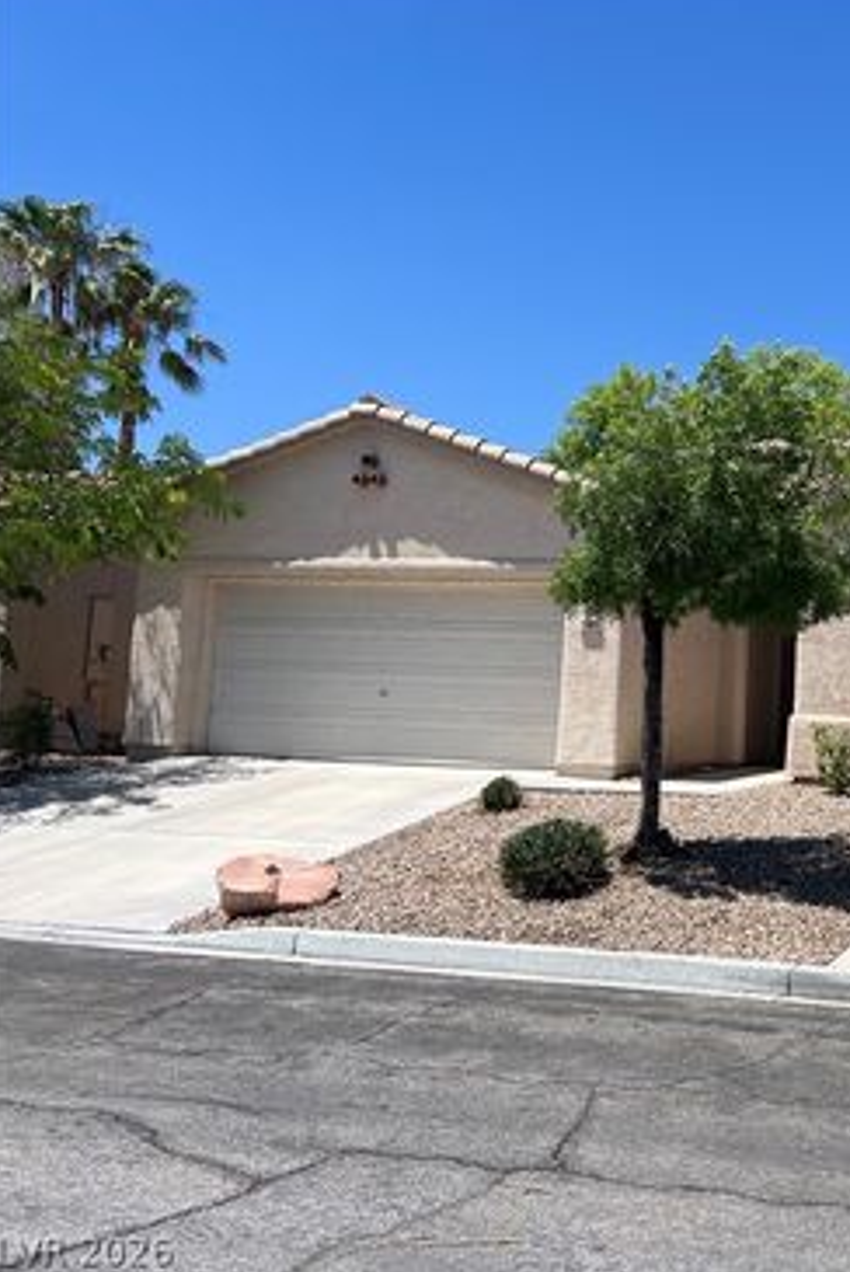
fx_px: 1308
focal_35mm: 37
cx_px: 857
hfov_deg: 32.9
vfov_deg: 51.8
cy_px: 626
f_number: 1.5
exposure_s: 1/4831
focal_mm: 5.7
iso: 50
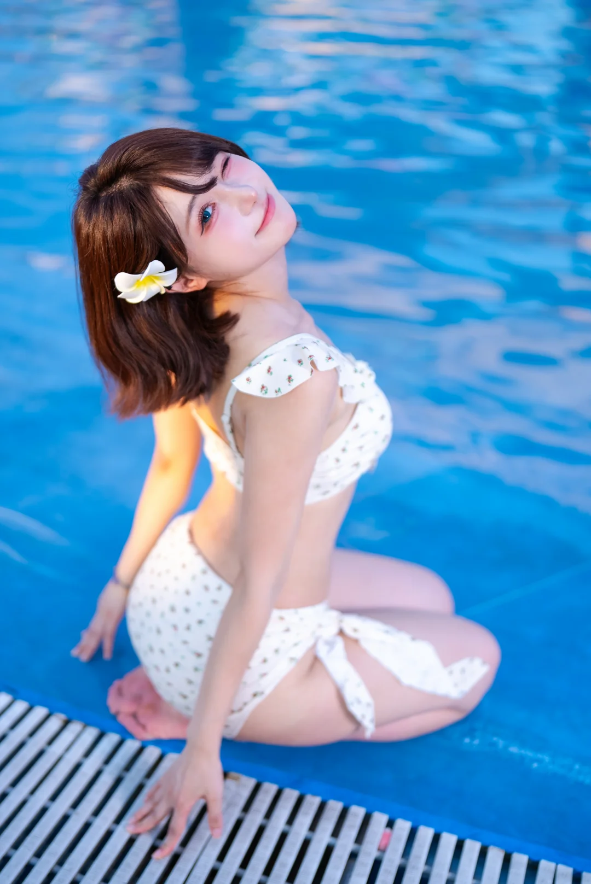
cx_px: 296
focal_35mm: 50
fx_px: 1230
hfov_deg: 27.0
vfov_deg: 39.6
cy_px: 442
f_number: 1.4
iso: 100
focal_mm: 50
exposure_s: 1/1250
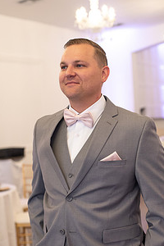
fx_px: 512
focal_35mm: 75
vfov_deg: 26.9
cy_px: 161
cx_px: 112
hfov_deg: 18.1
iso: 1600
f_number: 2.8
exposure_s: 1/250
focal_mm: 50
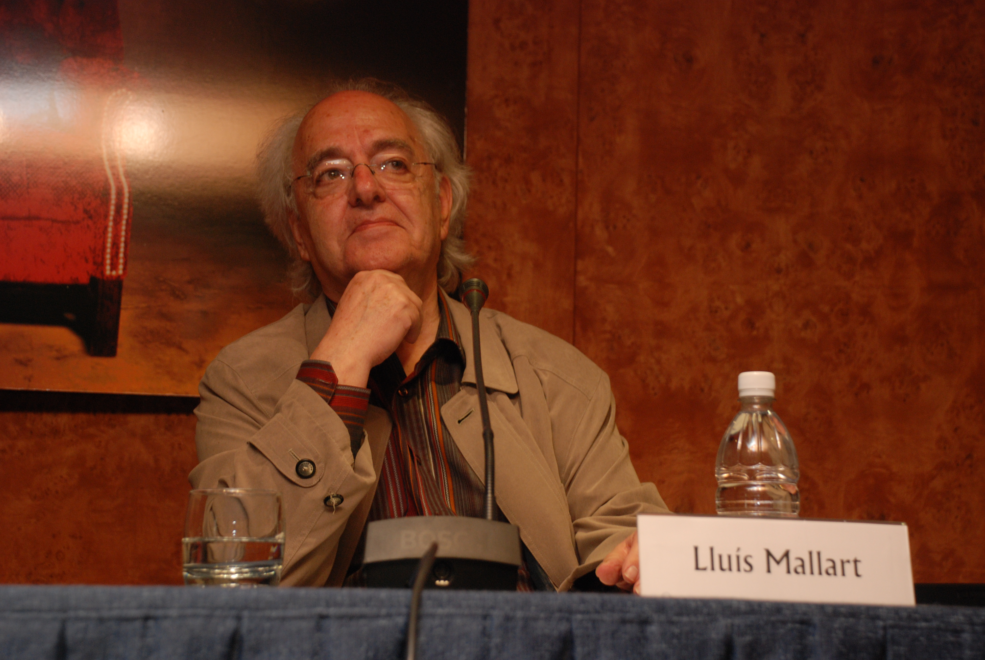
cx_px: 483
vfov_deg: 17.1
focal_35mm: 80
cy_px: 327
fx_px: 2191
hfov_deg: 25.3
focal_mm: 52
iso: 400
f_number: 5
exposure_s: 1/60
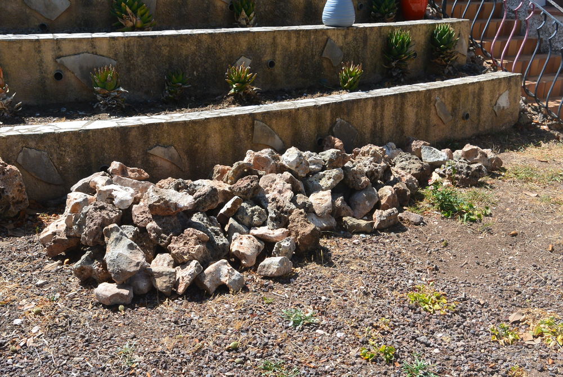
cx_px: 282
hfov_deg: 44.5
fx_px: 689
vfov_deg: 30.6
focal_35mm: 44
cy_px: 188
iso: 100
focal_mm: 16.6
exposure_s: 1/320
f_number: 4.2
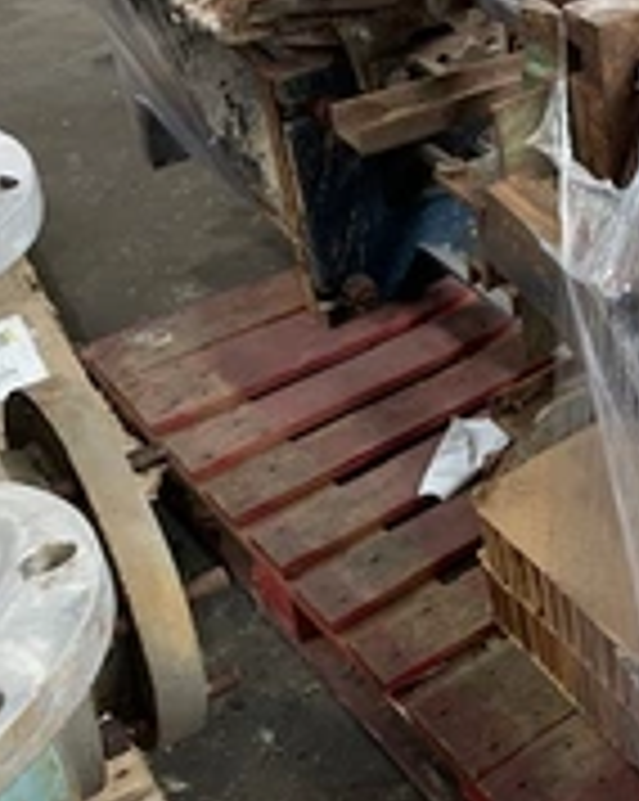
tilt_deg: -29.3
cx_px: 747
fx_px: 1350
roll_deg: +0.1
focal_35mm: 57
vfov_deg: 32.6
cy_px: 234
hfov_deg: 24.4
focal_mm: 4.25
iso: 100
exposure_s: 1/97
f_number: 1.8
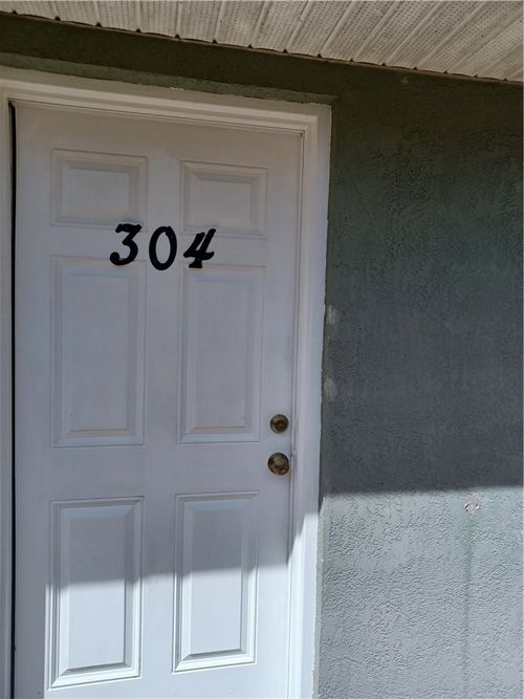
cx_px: 262
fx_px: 505
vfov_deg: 69.4
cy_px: 350
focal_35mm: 25
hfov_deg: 54.9
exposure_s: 1/617
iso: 32
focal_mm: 4.6
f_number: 1.8
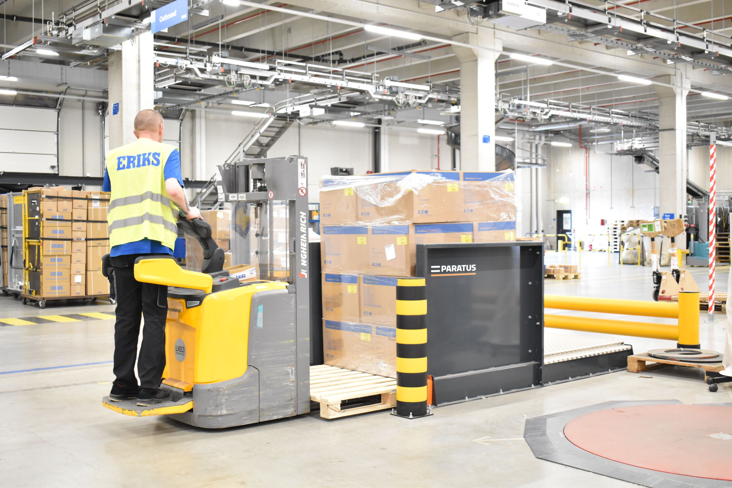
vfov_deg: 33.0
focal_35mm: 40
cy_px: 244
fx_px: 823
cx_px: 366
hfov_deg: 47.9
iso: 2200
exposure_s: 1/40
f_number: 4
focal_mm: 27
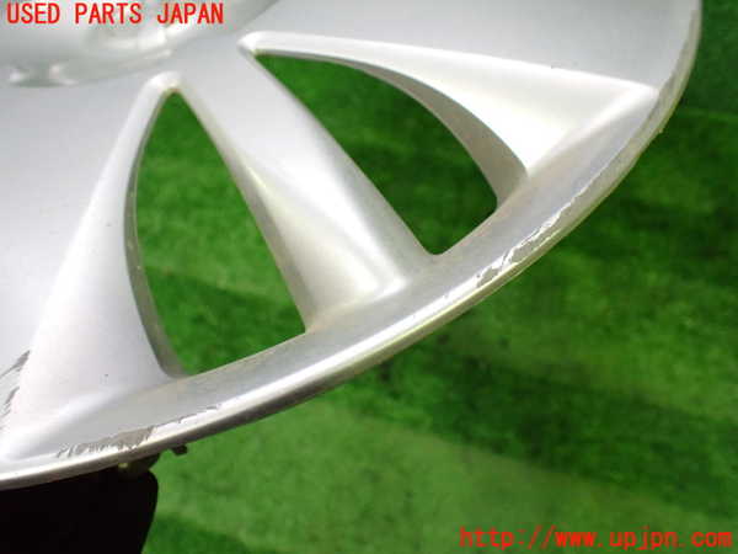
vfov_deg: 46.8
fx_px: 640
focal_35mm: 30
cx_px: 369
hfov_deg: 60.0
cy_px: 277
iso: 800
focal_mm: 5.4
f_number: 2.3
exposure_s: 1/100
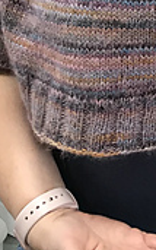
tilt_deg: -11.7
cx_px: 278
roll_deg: -2.5
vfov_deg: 17.1
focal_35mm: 111
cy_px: -115
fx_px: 754
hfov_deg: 11.0
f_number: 1.8
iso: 40
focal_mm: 3.99
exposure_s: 1/33
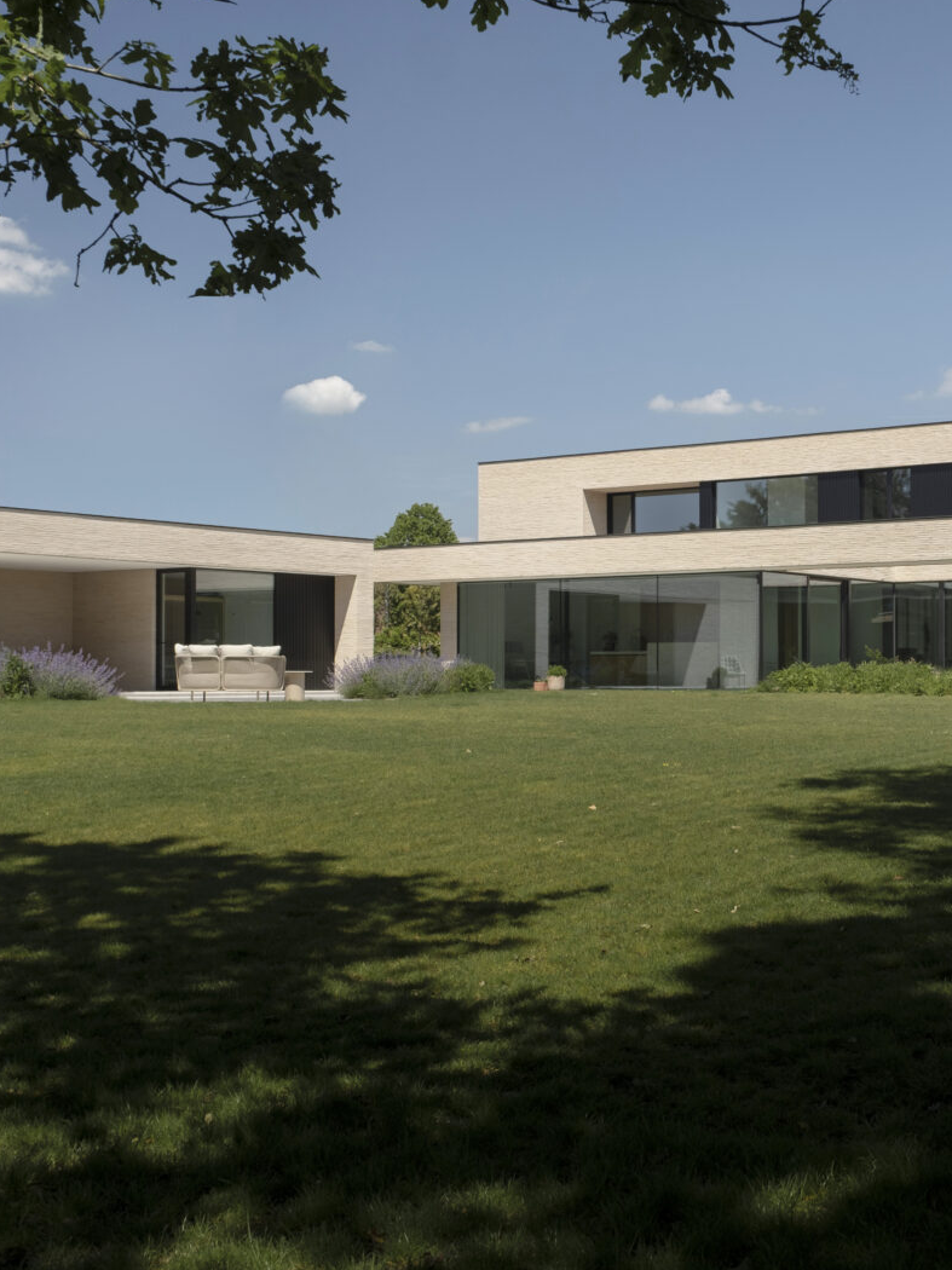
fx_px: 1687
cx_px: 714
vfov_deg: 41.2
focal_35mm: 46
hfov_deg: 31.0
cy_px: 628
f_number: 7.1
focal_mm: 20.6
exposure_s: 1/140
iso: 160
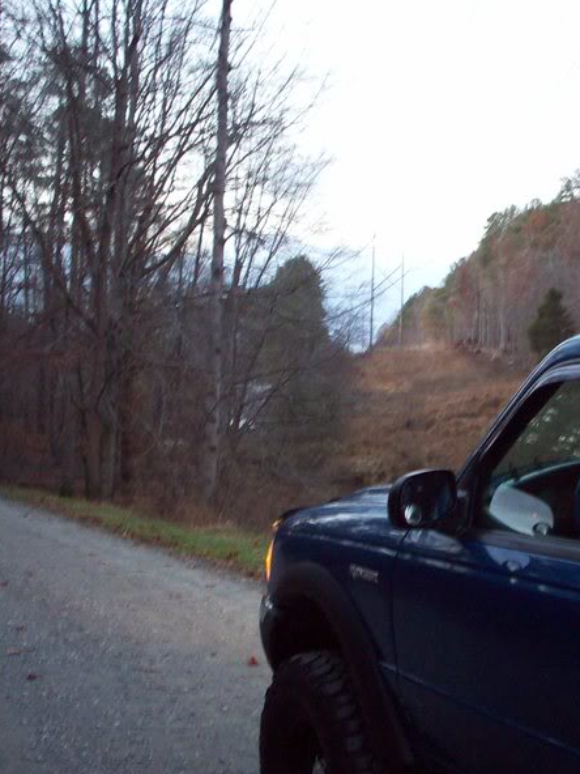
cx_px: 378
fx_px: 1117
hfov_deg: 28.9
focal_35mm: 50
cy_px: 413
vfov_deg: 38.2
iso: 160
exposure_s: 1/23.6
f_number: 2.8
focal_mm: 6.2
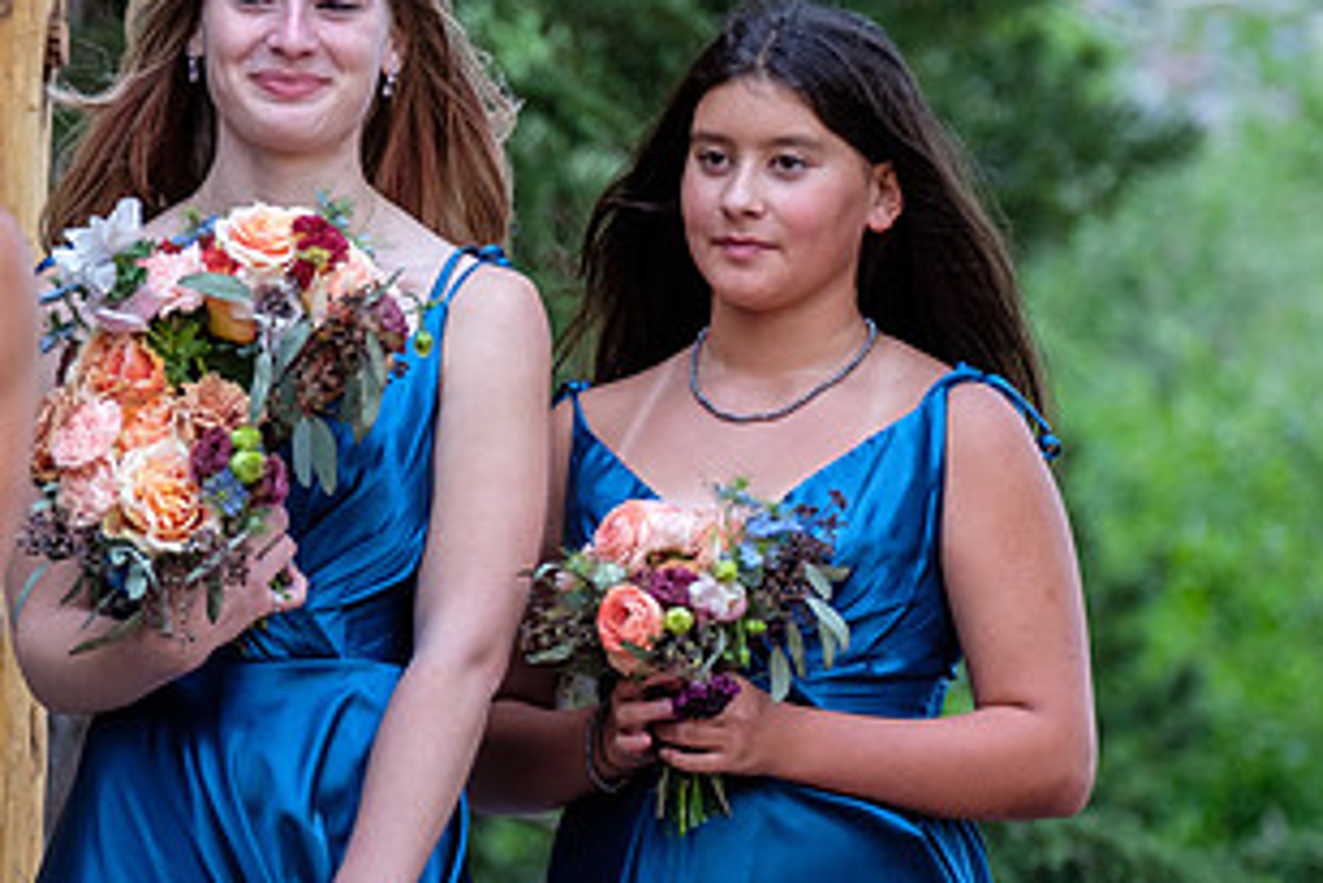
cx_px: 457
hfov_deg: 7.1
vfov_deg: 4.8
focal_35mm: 289
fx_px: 10625
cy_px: 429
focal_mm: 102.2
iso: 1000
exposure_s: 1/210
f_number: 2.8
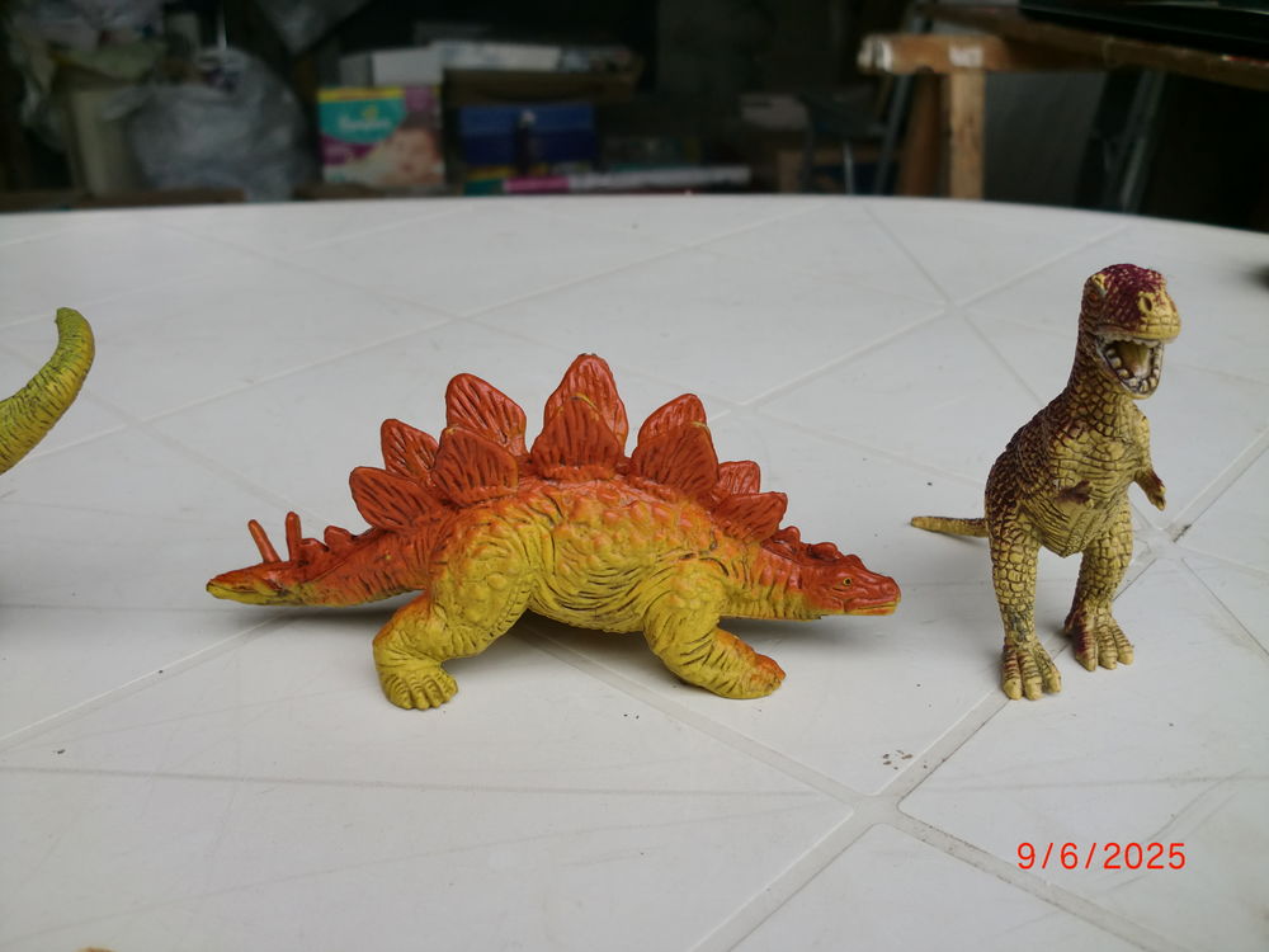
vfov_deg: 40.7
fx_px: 1283
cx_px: 634
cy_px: 476
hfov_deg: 52.6
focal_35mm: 35
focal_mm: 6.3
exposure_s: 1/320
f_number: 3.1
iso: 64
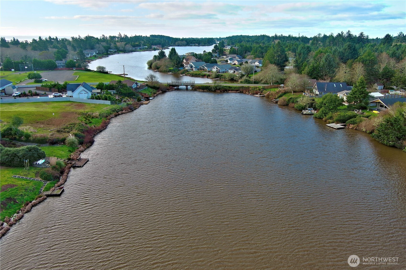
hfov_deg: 63.7
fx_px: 327
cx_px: 203
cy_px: 135
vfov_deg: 45.0
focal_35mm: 29
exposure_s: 1/381
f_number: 2.8
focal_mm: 10.57
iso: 100
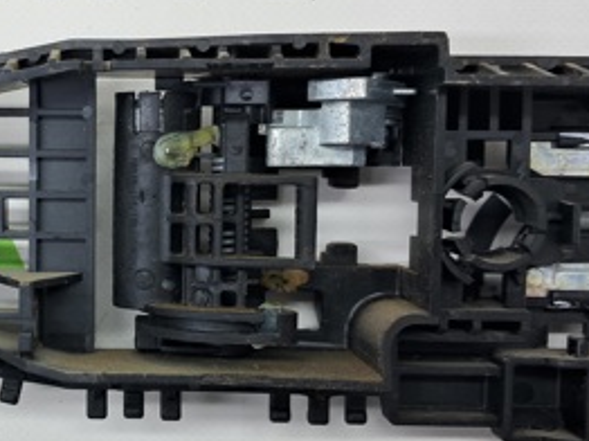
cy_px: 240
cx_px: 83
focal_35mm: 66
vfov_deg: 22.2
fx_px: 1122
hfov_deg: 28.5
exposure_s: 1/50
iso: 50
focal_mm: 4
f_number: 1.8
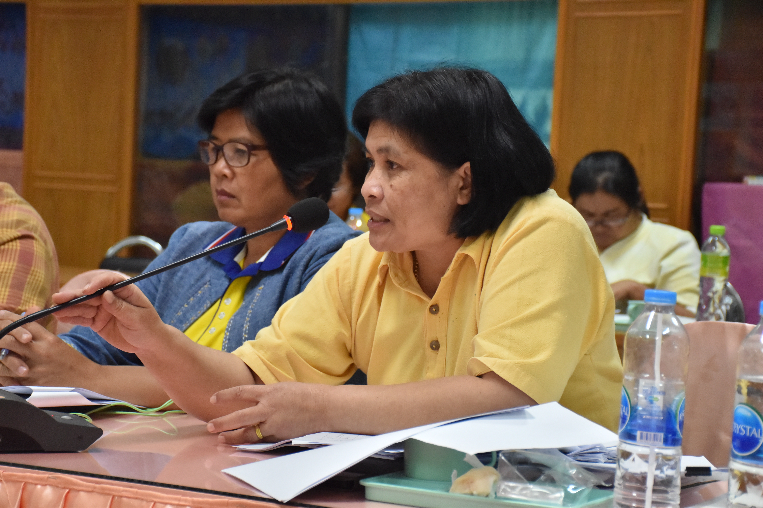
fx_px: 1907
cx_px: 382
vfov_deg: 15.2
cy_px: 254
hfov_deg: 22.6
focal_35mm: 90
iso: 2000
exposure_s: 1/200
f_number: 5
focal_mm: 60
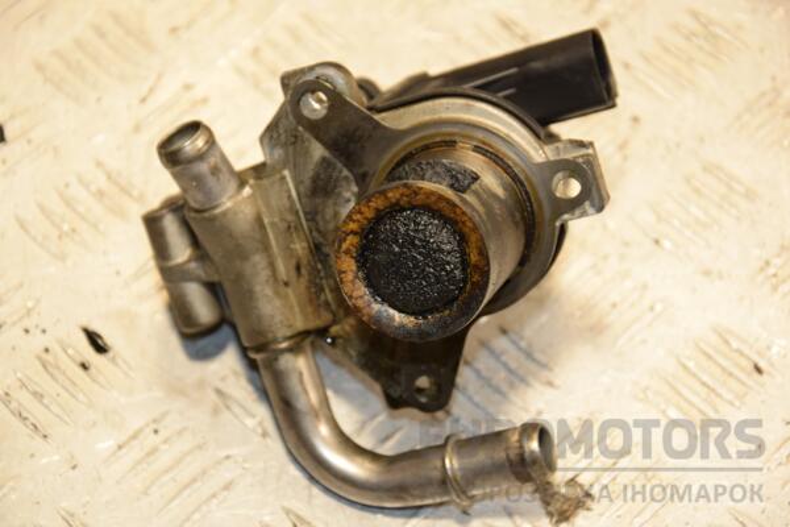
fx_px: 2469
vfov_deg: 12.2
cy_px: 264
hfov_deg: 18.2
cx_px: 395
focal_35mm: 112
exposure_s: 1/160
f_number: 5.3
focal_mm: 75
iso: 800
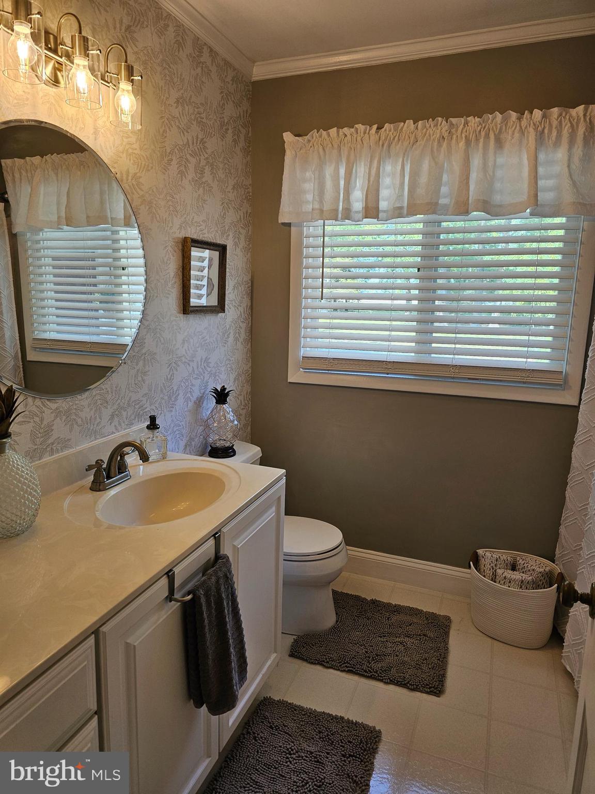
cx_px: 298
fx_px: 527
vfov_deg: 73.9
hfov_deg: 58.9
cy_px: 397
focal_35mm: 23
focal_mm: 6.3
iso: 64
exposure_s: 1/120
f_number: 1.7
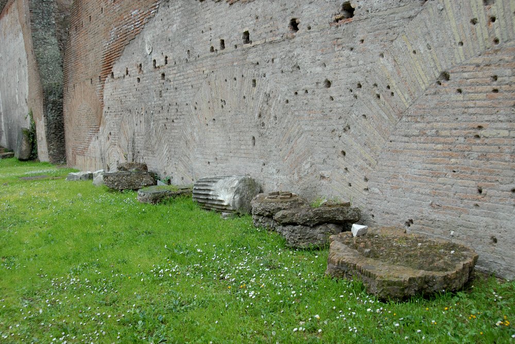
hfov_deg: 53.1
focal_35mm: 36
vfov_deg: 37.0
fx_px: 516
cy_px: 172
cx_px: 258
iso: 200
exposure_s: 1/125
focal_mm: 24
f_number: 5.6
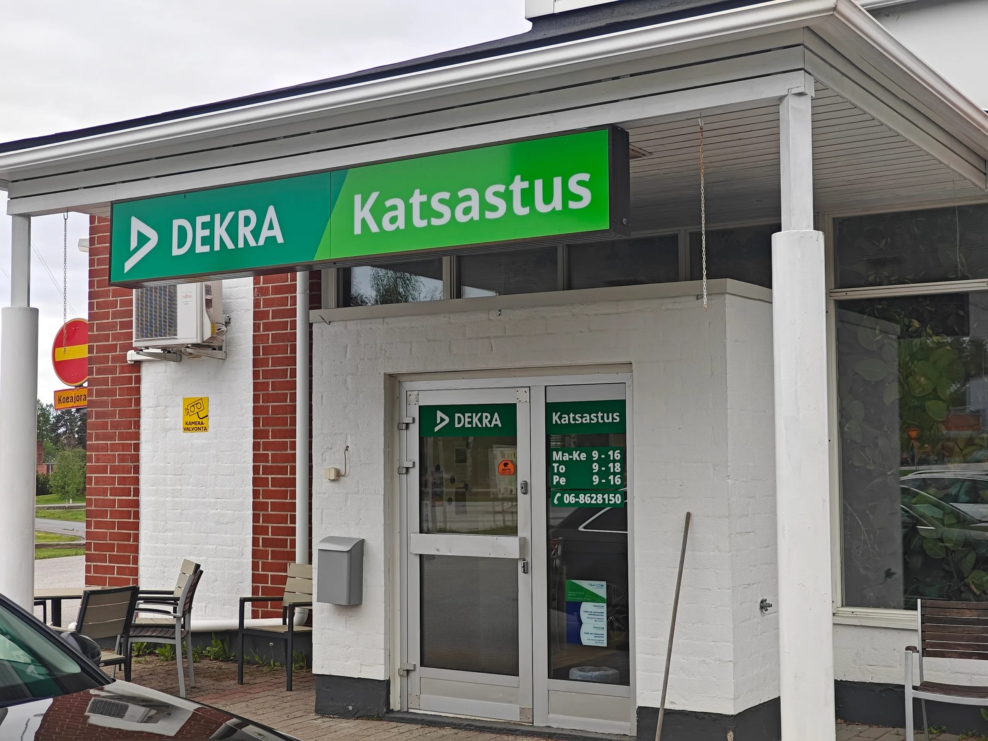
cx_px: 494
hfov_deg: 40.4
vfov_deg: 30.9
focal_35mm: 47
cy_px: 370
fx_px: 1341
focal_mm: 7.08
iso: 50
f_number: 4.5
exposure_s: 1/403
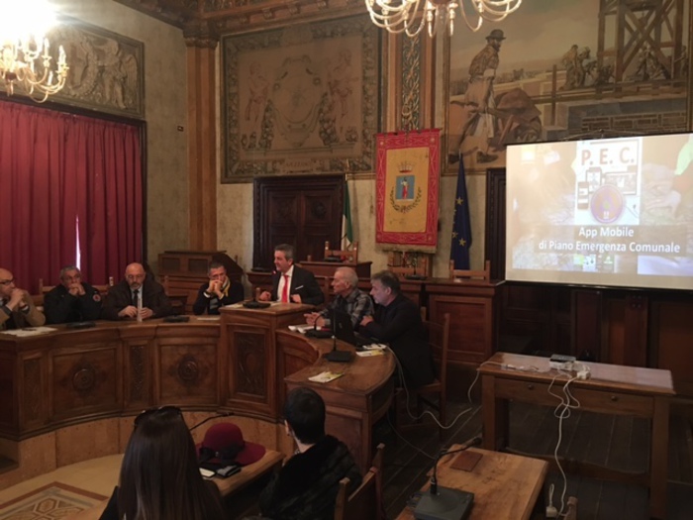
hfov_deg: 61.7
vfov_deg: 48.2
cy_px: 260
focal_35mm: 29
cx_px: 346
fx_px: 581
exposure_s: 1/8
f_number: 2.2
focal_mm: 4.15
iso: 100
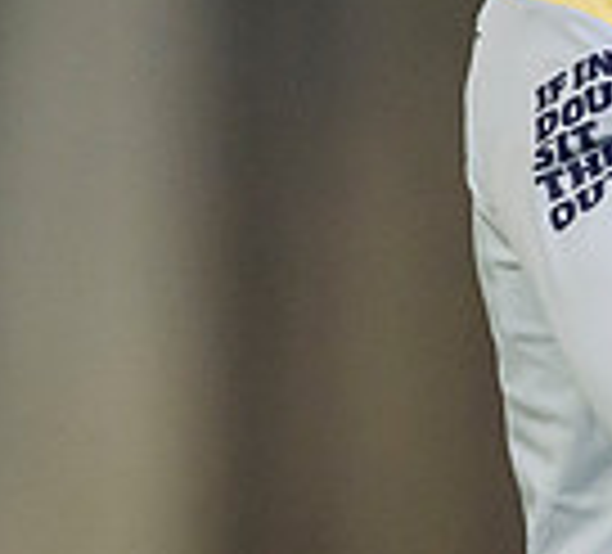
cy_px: 268
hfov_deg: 0.8
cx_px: 1186
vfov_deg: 0.8
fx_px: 41764
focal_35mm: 2190
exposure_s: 1/2000
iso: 6400
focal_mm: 400
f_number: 3.2
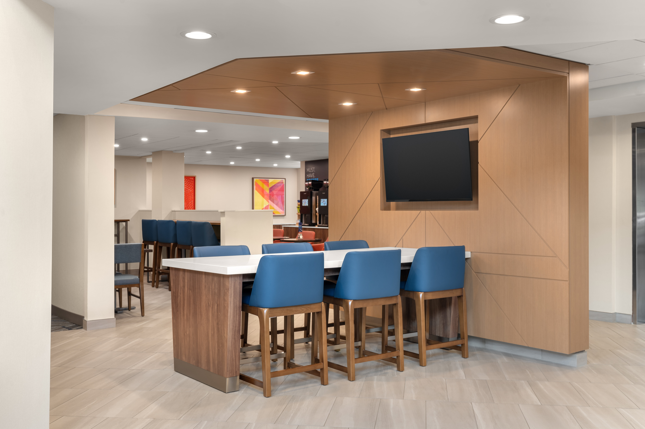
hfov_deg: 50.7
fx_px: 680
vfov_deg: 35.0
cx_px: 322
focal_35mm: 38
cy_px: 214
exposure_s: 1/50
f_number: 9
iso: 100
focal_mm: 38
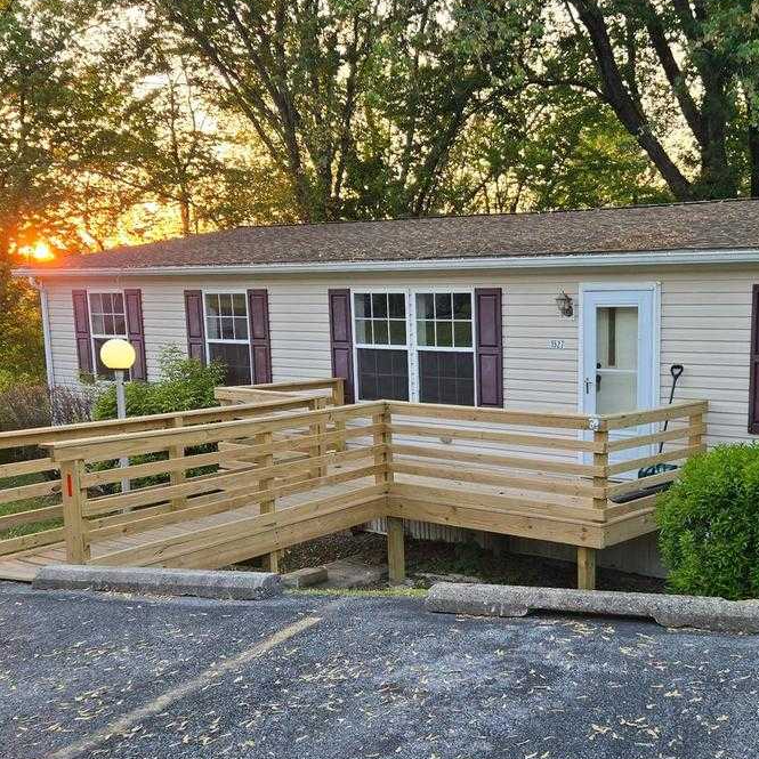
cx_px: 565
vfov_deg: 38.0
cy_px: 491
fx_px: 1091
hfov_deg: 37.4
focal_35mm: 44
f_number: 1.8
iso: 80
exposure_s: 1/180
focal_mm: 5.4
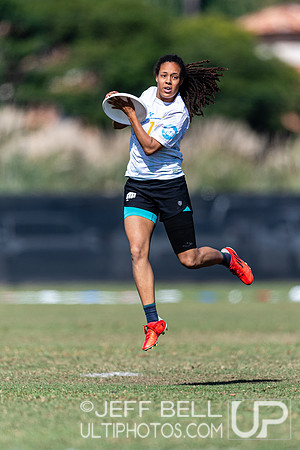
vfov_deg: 3.4
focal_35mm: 600
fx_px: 7499
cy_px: 225
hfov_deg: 2.3
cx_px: 186
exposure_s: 1/3200
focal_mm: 400
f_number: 2.8
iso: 100
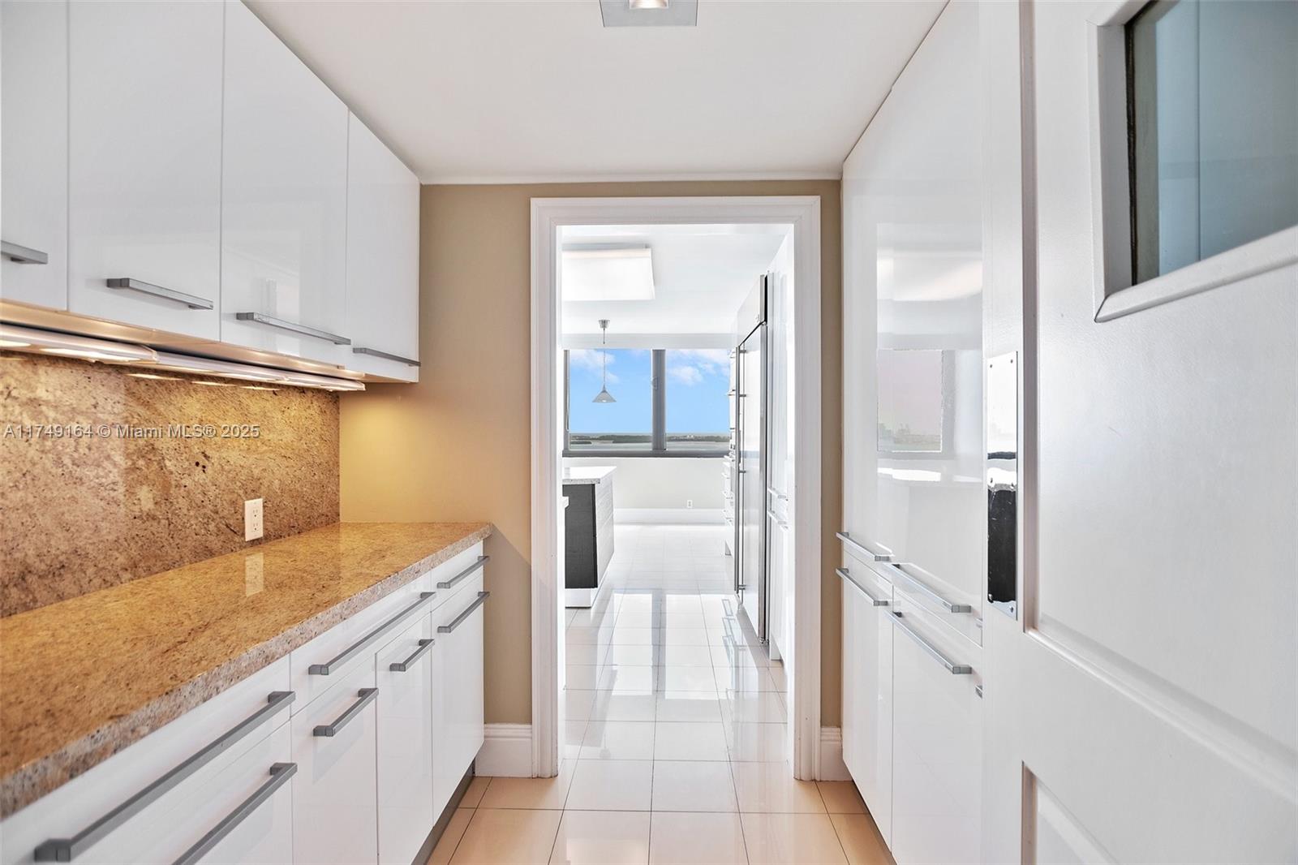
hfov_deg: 100.4
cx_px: 649
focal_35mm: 15
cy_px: 432
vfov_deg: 77.3
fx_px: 541
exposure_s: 1/20
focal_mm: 10
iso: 100
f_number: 3.5
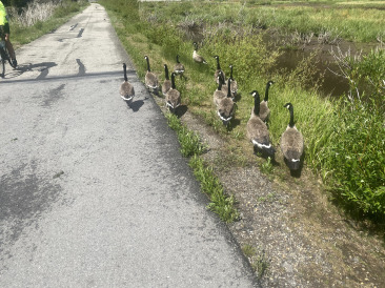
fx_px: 289
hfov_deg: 67.3
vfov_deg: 53.0
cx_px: 192
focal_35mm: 26
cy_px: 144
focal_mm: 4.25
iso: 32
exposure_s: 1/2755
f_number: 1.8
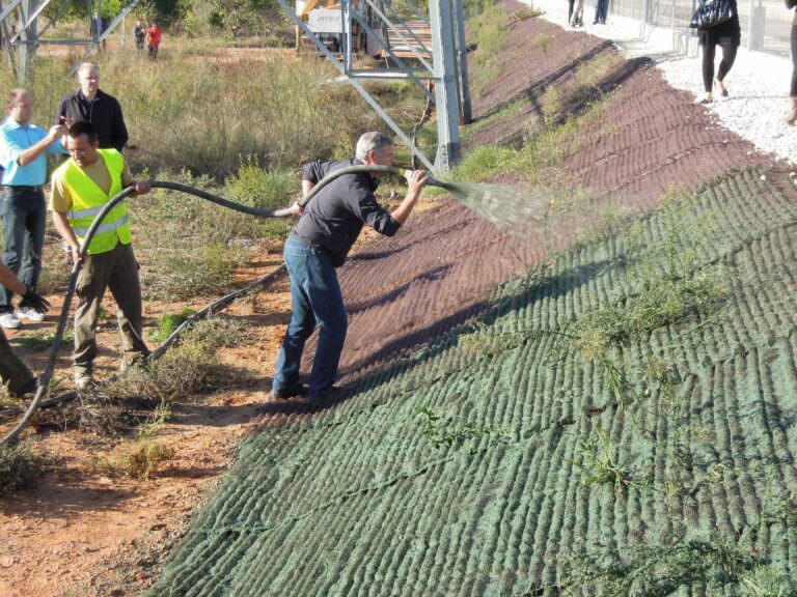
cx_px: 398
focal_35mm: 70
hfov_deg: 27.8
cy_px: 298
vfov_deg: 21.0
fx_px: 1612
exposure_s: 1/400
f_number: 4.5
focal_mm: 12.5
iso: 160
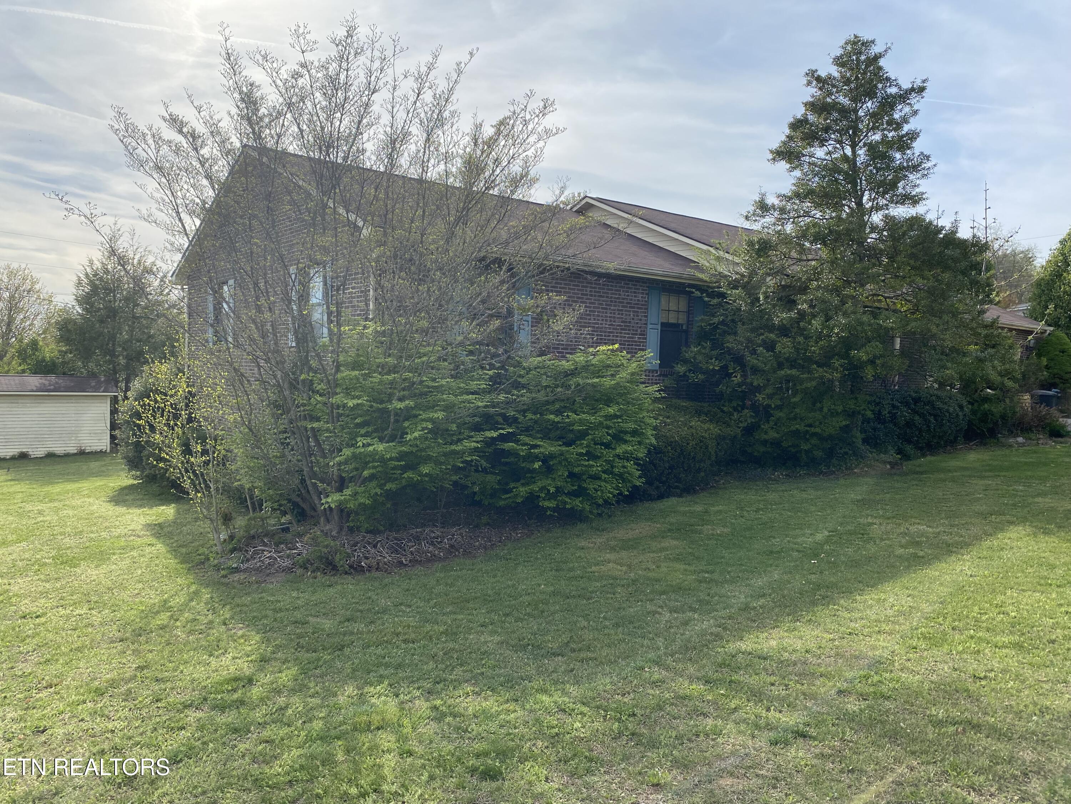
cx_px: 536
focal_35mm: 26
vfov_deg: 53.1
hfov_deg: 67.3
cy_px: 402
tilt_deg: -3.9
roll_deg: -1.9
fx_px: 804
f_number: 1.8
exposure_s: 1/2890
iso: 32
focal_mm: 4.25
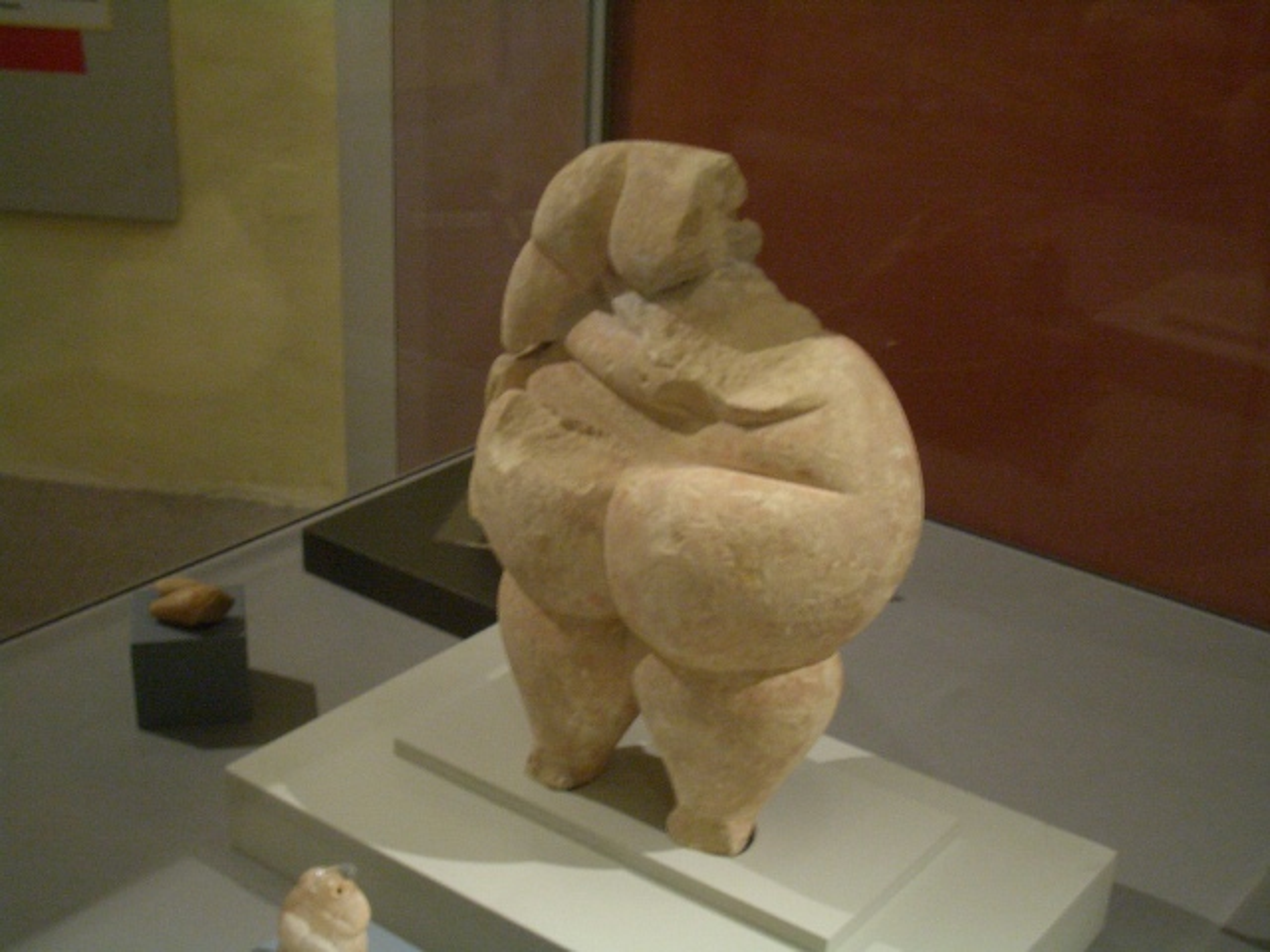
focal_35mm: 49
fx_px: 1798
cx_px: 635
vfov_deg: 29.7
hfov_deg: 38.9
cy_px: 476
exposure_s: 1/8
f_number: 3.1
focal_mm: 8.2
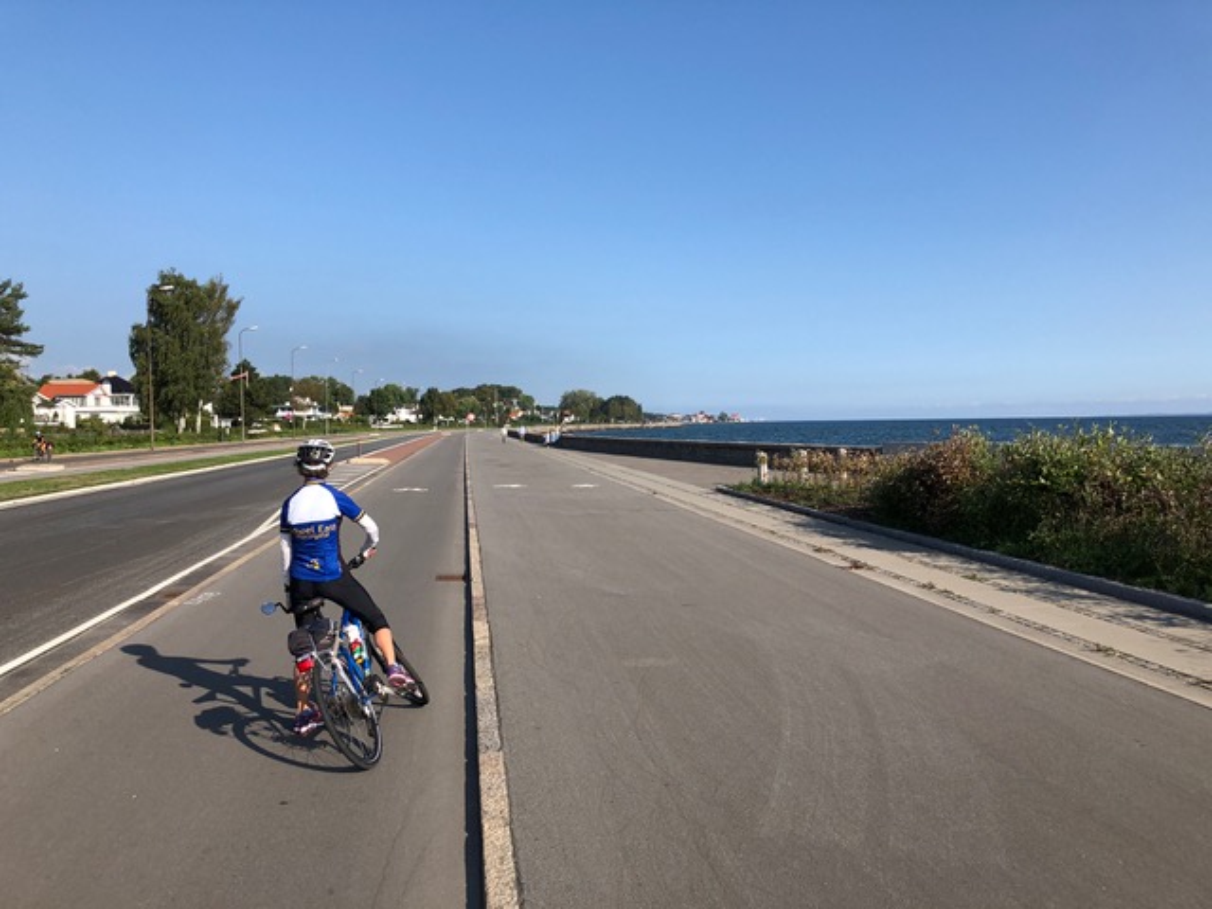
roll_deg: +0.3
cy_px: 454
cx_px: 606
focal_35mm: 28
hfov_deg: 63.4
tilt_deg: -1.3
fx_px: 980
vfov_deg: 49.7
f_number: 1.8
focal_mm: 3.99
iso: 20
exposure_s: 1/1919
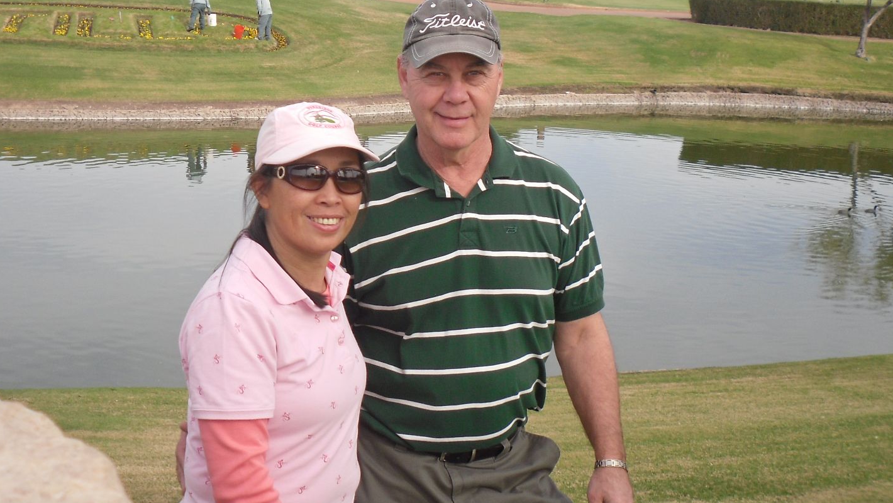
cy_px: 88
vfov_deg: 21.5
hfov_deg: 37.8
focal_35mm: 55
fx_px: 1302
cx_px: 375
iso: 80
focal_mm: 6.3
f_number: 7.6
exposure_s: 1/94
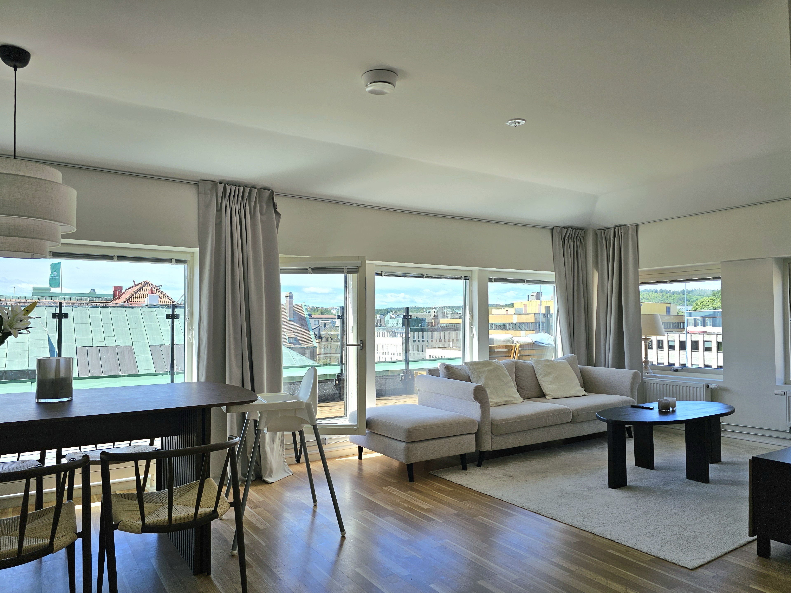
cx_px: 389
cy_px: 306
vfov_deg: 56.8
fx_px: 548
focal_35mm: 24
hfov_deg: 71.6
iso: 10
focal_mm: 6.3
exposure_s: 1/222
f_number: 1.7
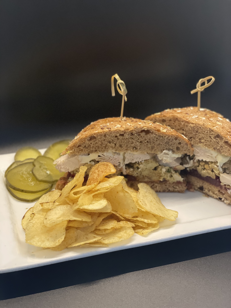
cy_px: 154
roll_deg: -2.9
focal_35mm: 52
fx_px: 463
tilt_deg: -30.1
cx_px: 116
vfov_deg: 36.8
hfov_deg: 28.0
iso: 400
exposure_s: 1/30
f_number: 2
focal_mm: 6
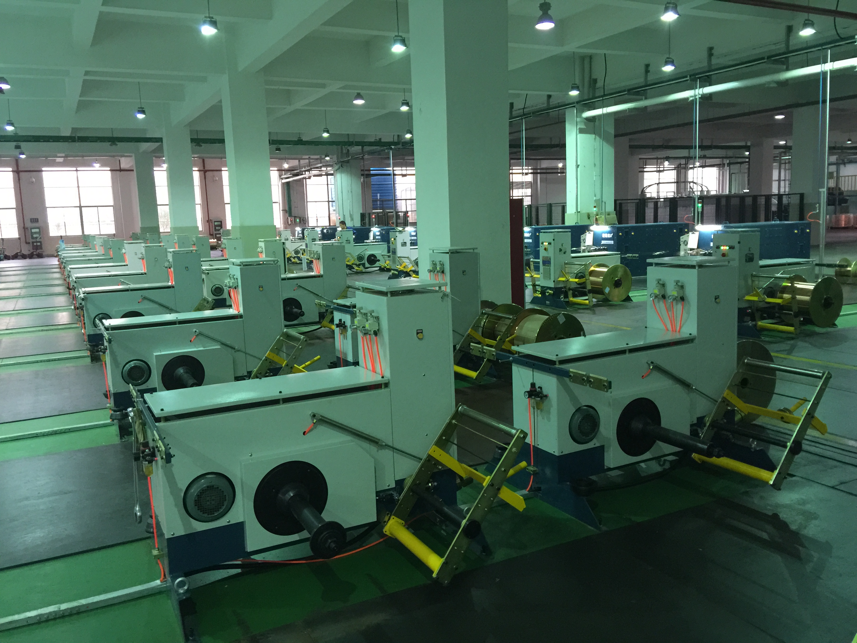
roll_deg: +0.8
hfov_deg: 61.7
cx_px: 428
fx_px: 718
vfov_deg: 48.2
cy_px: 322
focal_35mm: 29
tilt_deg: -8.2
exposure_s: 1/17
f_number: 2.2
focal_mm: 4.15
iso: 125
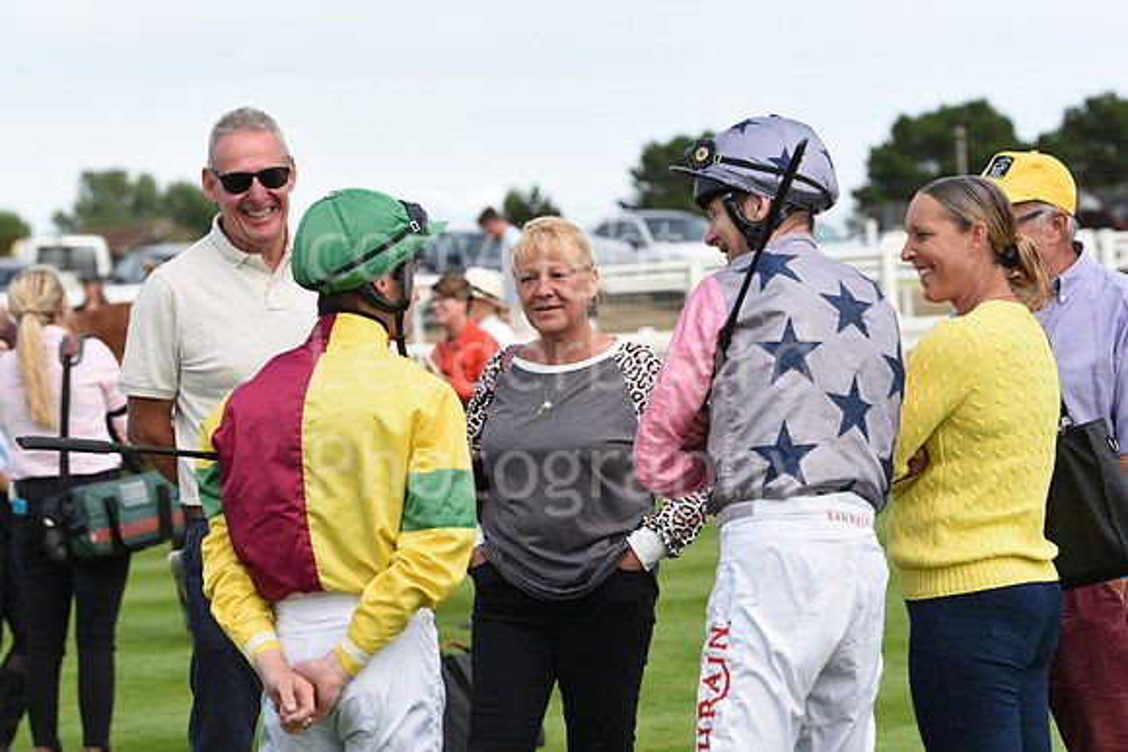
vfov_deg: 11.0
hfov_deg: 16.4
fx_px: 3917
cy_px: 376
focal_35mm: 125
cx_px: 564
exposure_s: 1/1000
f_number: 5.6
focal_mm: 125
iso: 400
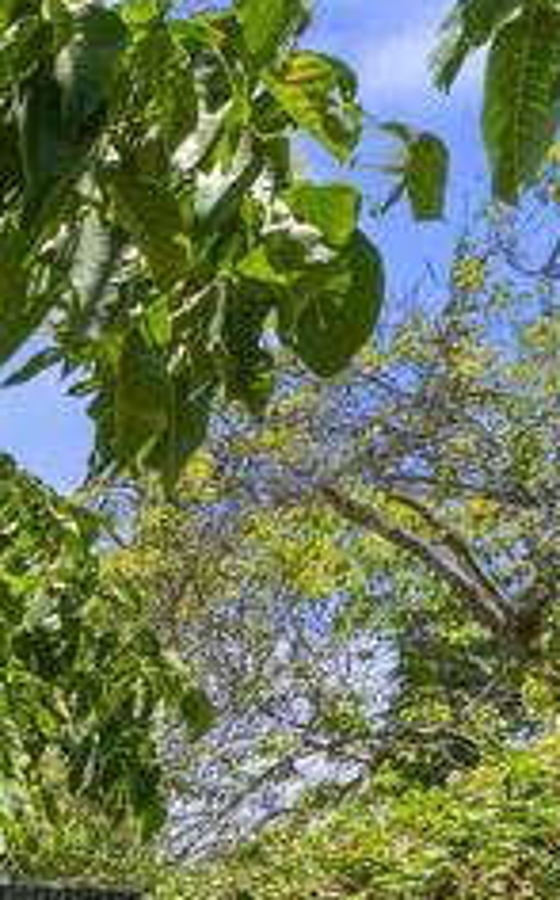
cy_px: 986
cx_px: -1284
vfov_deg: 28.8
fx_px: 1583
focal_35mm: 65
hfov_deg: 10.3
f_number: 8
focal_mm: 14.6
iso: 400
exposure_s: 1/400
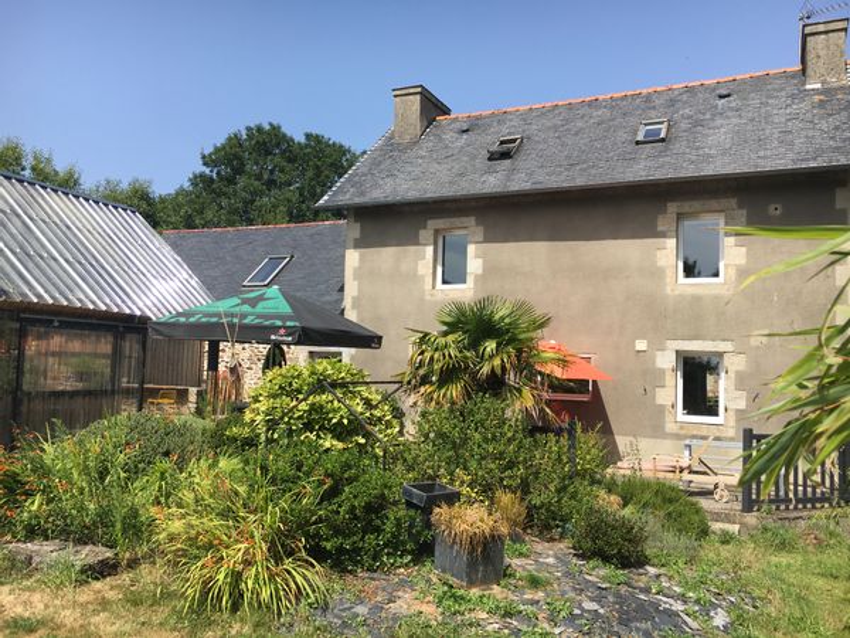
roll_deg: -2.0
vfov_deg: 48.2
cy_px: 319
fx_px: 712
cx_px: 425
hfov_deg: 61.7
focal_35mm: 29
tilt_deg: +3.4
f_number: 2.2
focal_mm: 4.15
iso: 25
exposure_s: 1/1304
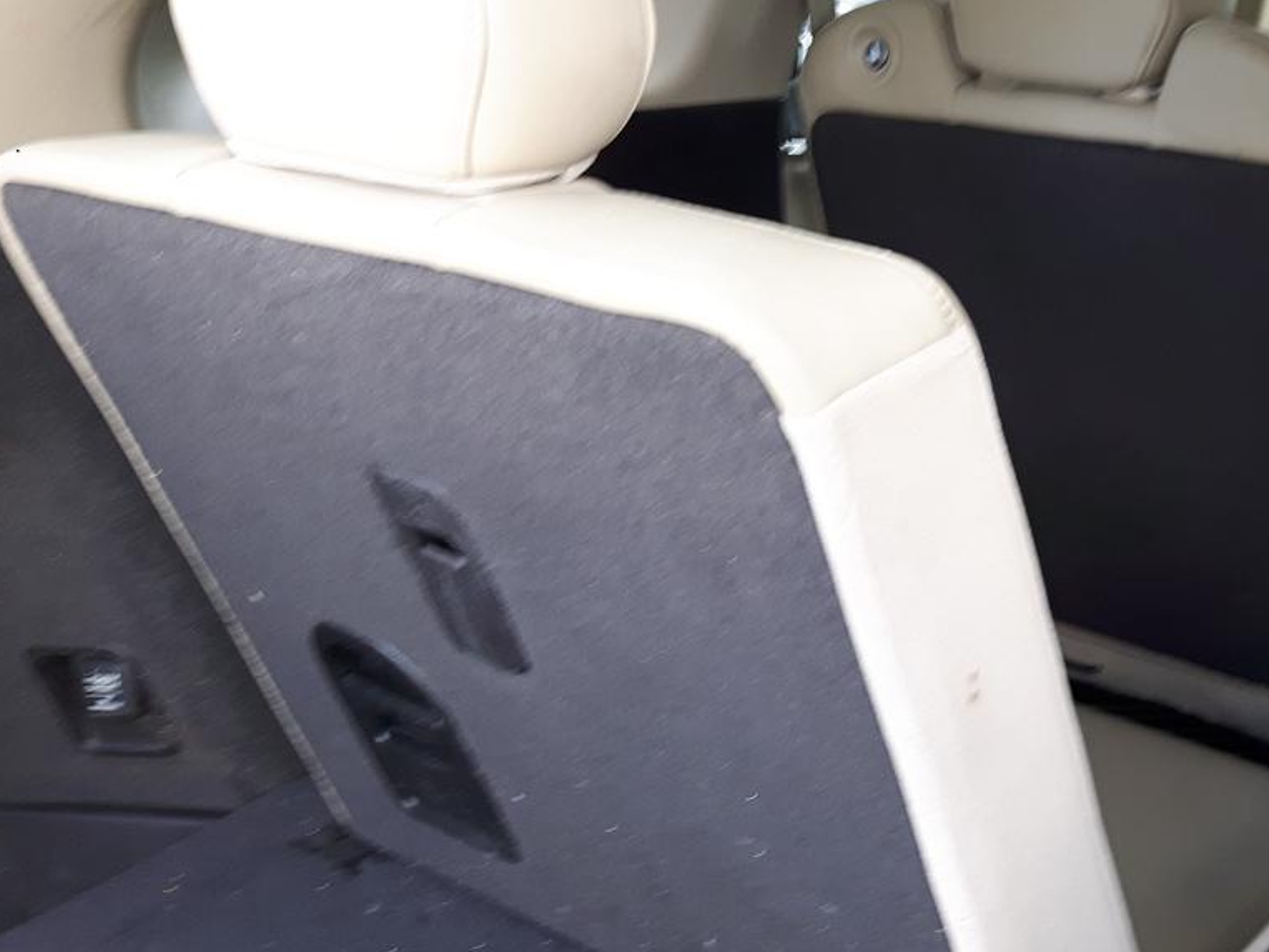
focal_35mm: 52
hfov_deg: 35.4
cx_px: 1054
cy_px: 343
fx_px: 1906
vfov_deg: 27.9
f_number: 1.9
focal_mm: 3.7
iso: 50
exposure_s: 1/33
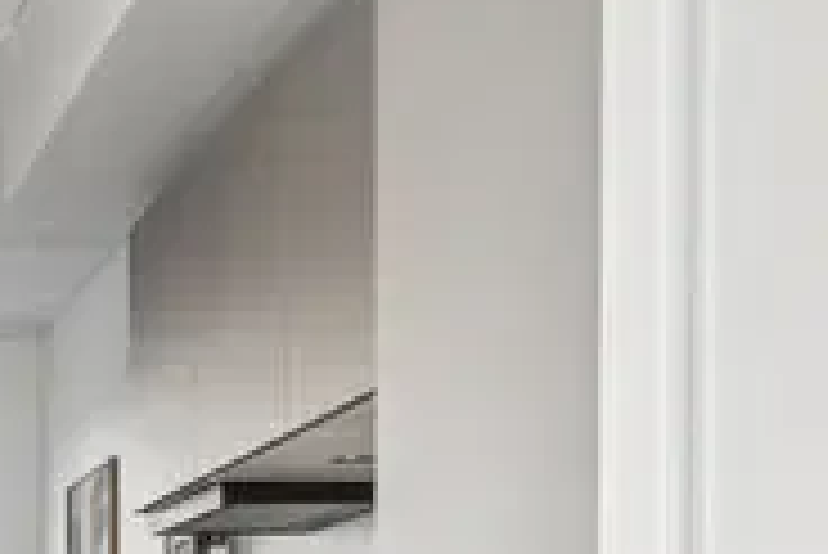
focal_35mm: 101
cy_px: 786
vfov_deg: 13.0
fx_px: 2325
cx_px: -306
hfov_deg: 18.5
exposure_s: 1/100
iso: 400
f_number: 7.1
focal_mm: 29
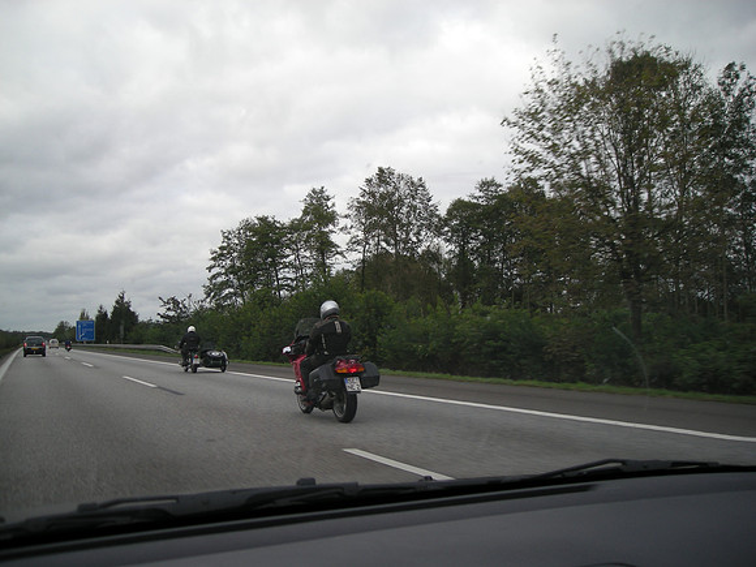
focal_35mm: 35
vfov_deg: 40.7
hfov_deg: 52.6
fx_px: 764
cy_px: 284
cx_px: 378
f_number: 2.8
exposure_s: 1/274
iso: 50
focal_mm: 5.7
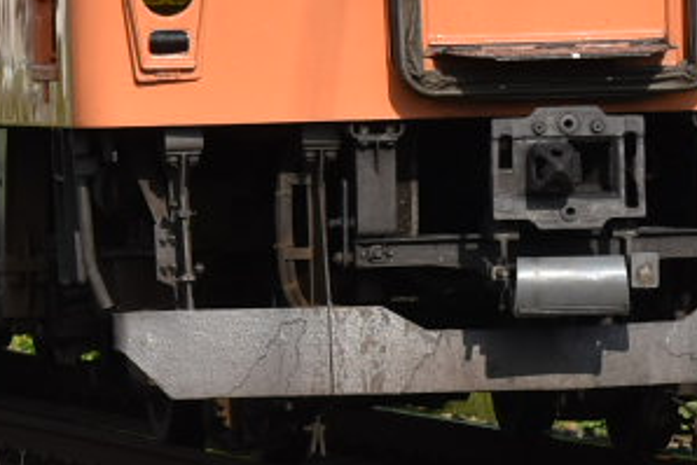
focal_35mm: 677
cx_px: 157
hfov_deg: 3.0
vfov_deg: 2.0
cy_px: 9
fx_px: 13116
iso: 400
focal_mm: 105
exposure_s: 1/1600
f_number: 6.3
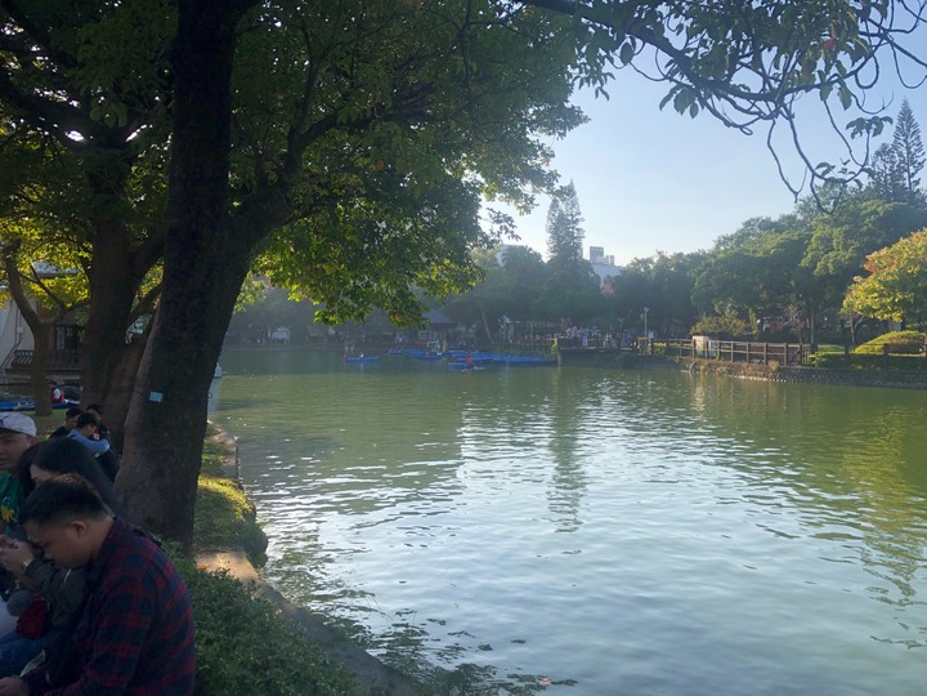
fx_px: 750
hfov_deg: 63.4
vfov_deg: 49.7
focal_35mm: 28
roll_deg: +0.2
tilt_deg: +0.5
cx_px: 464
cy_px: 348
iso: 20
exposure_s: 1/1000
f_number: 1.8
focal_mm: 4
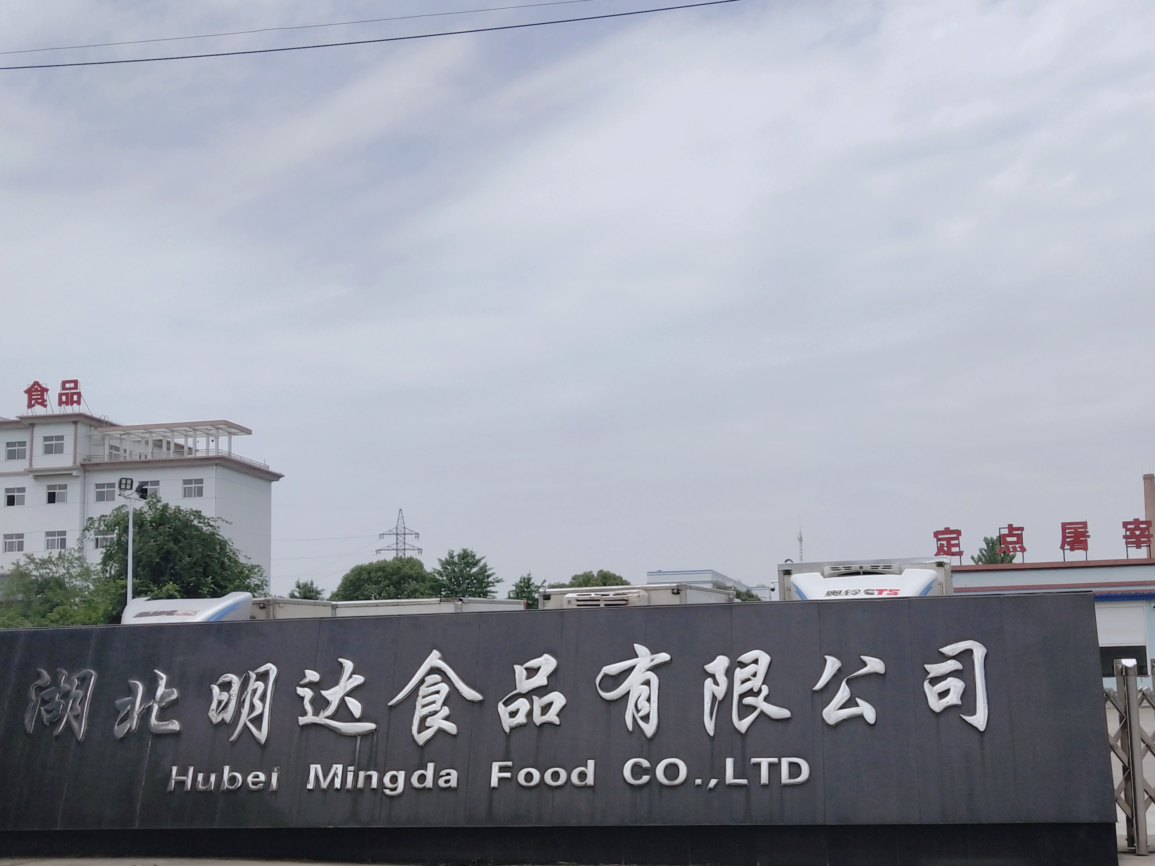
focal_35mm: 45
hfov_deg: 42.0
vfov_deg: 32.1
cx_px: 644
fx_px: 1501
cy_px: 504
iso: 51
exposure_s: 1/3635
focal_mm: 3.95
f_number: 1.8
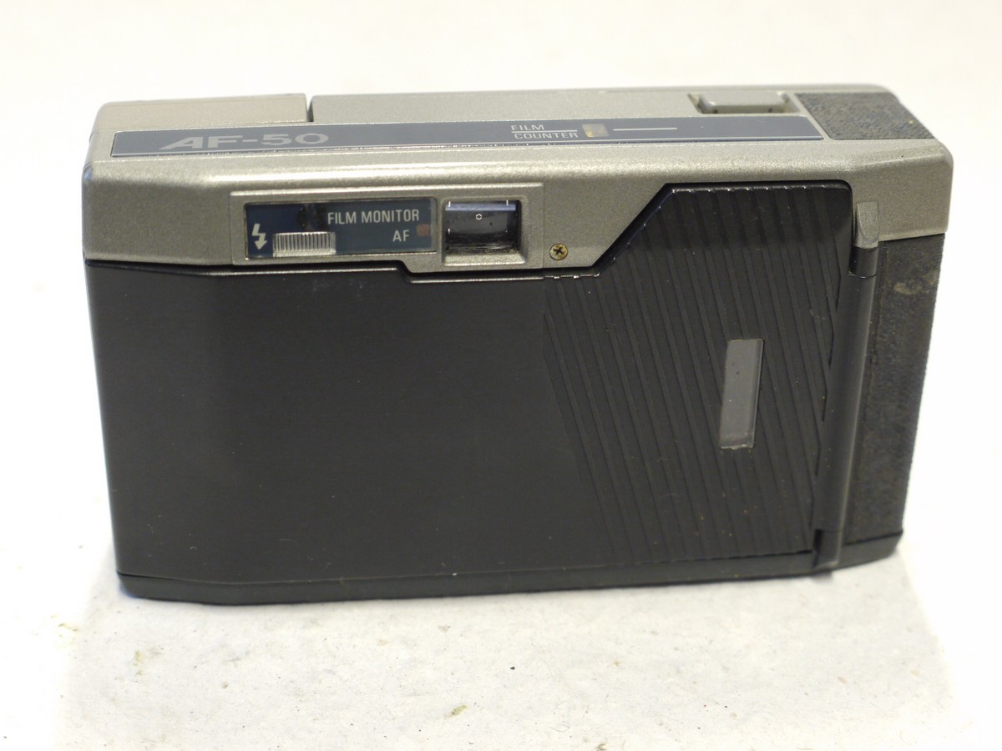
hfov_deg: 31.2
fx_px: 1795
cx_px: 501
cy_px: 376
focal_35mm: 62
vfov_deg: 23.7
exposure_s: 1/30
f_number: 5.4
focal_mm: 31
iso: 800
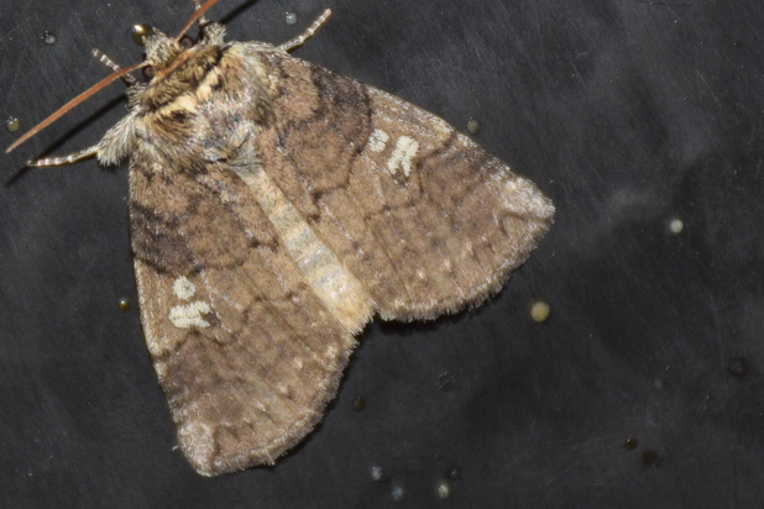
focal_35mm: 303
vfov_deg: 4.5
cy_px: 227
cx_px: 269
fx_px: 6430
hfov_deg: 6.8
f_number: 7.1
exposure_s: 1/60
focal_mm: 130
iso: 320
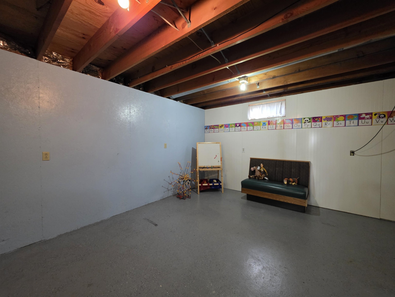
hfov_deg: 106.2
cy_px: 148
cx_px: 198
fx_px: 148
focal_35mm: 13
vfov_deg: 89.9
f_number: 1.9
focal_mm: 2.2
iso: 640
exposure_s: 1/60
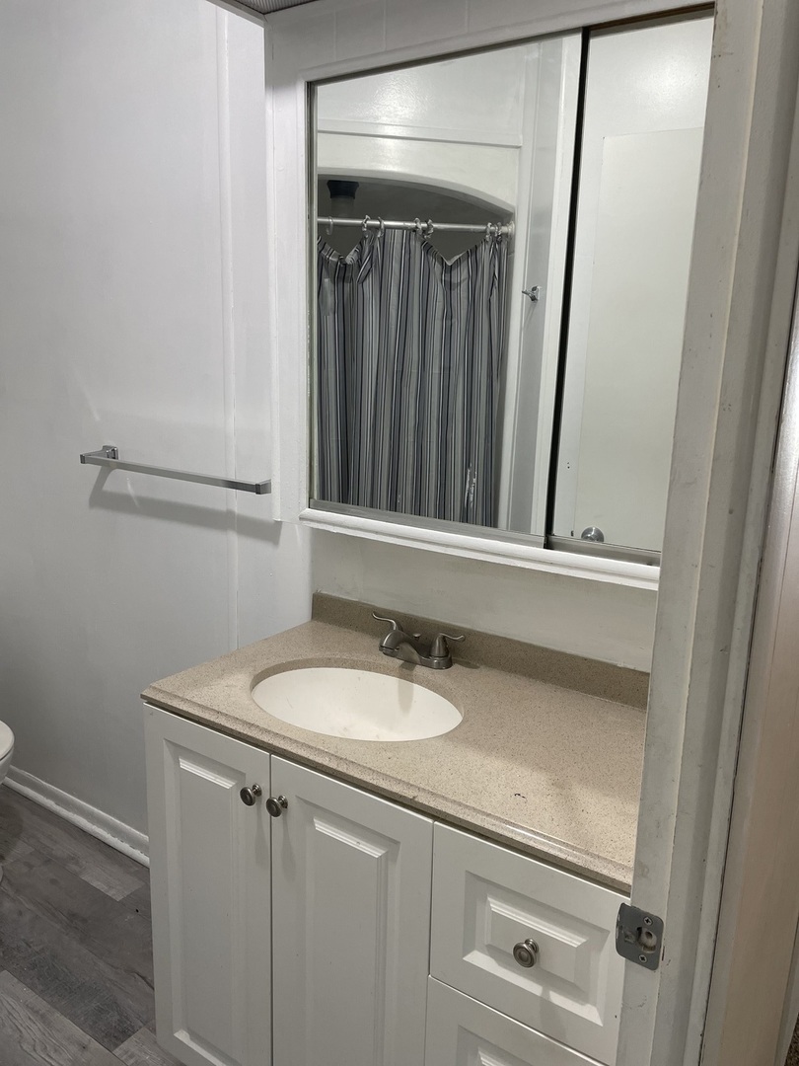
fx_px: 800
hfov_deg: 53.1
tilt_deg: -10.9
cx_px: 400
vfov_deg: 67.3
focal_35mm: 26
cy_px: 533
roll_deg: -1.8
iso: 125
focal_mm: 4.2
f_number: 1.6
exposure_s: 1/120
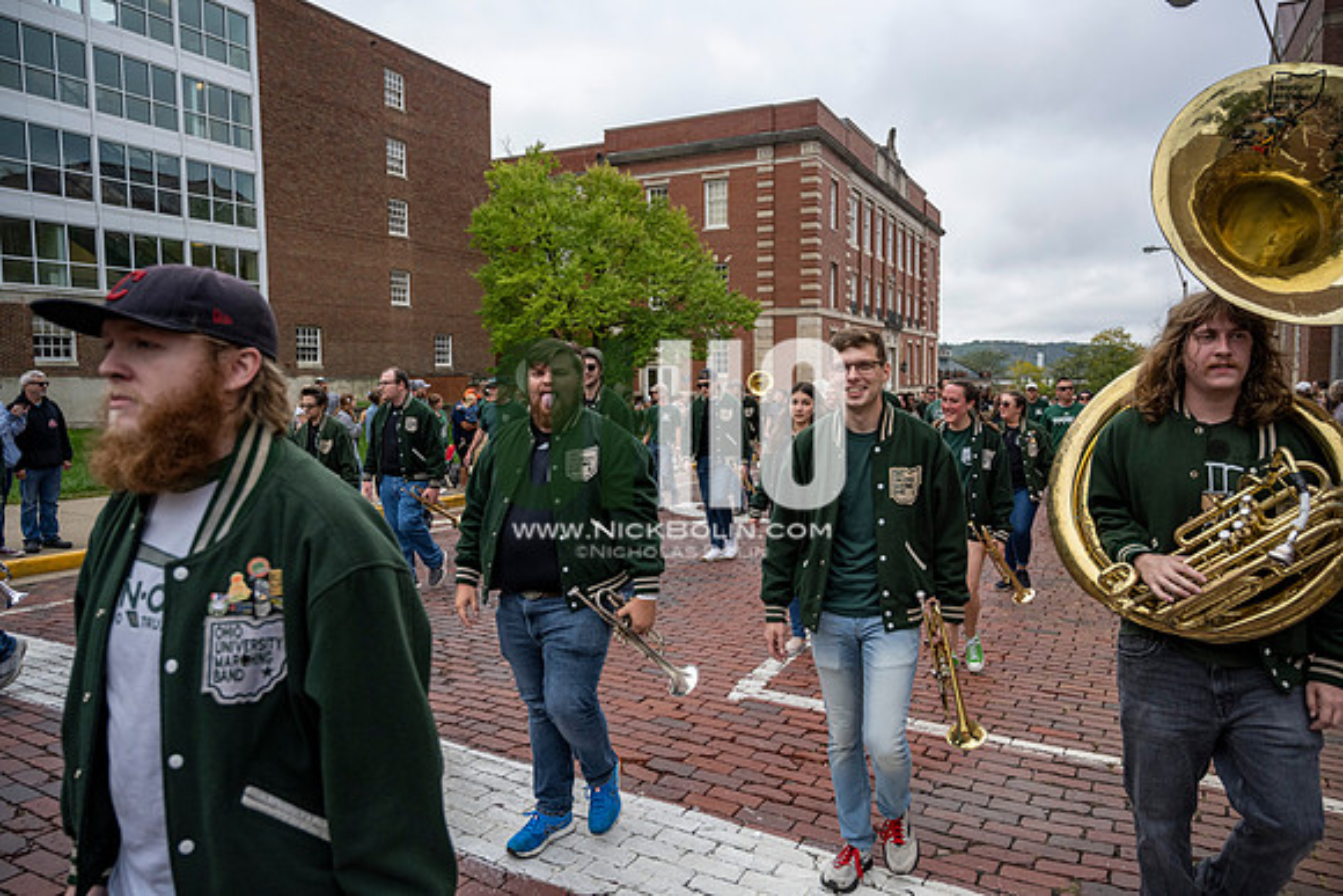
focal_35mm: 24
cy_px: 448
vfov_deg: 53.2
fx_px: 896
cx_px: 672
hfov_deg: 73.7
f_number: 4
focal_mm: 24
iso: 640
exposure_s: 1/1600
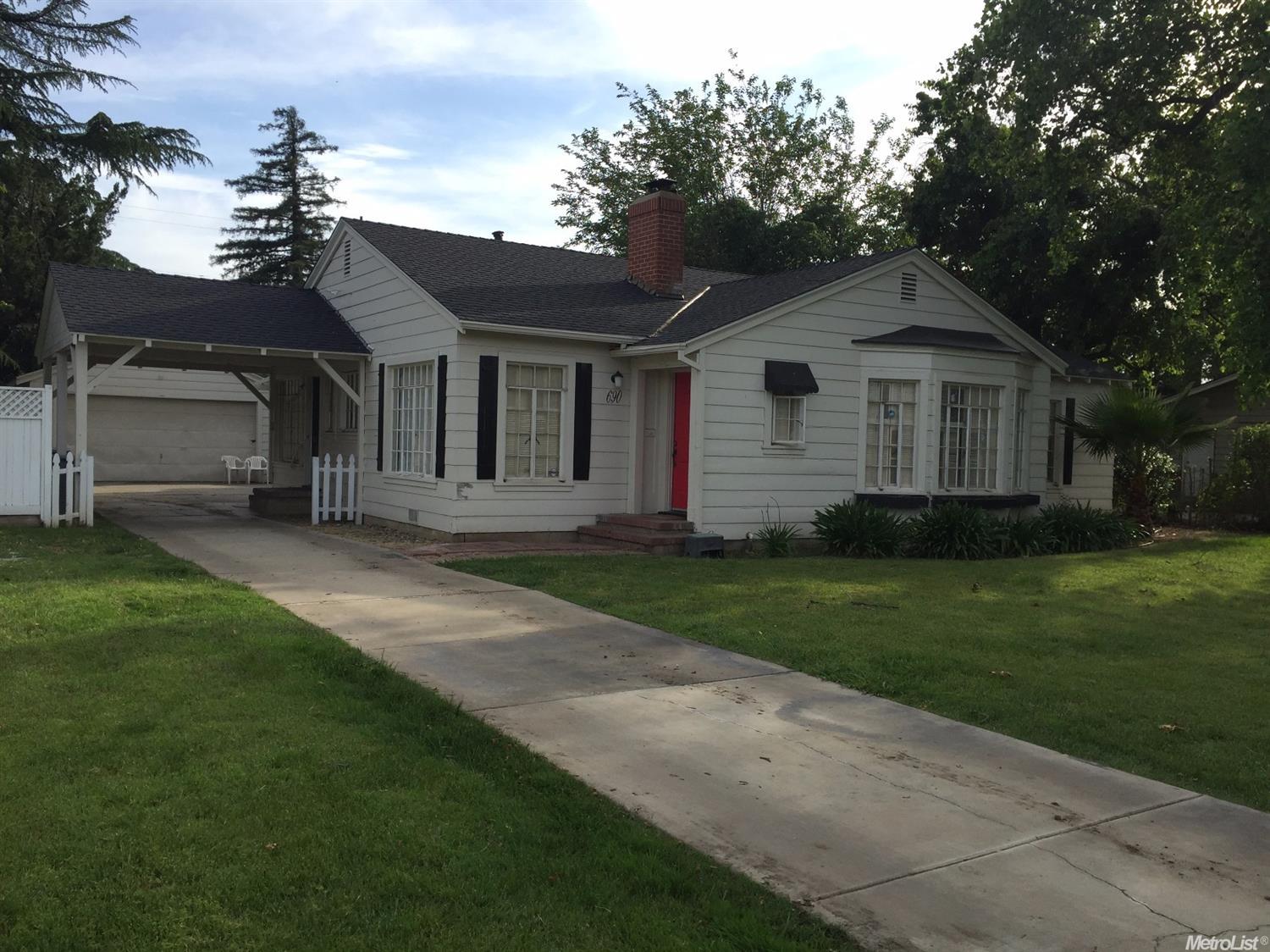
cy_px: 476
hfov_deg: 61.7
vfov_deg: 48.2
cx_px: 635
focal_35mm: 29
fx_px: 1064
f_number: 2.2
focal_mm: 4.15
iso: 32
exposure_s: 1/1319
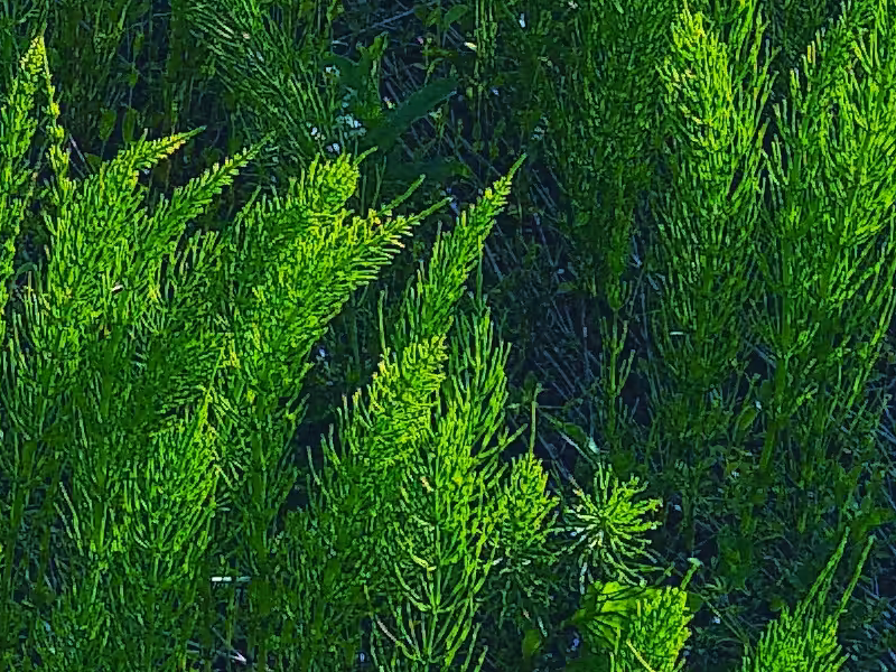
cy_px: -405
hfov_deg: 14.3
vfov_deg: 10.9
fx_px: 3365
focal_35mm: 130
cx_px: -393
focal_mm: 3.81
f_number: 2.2
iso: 100
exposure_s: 1/294
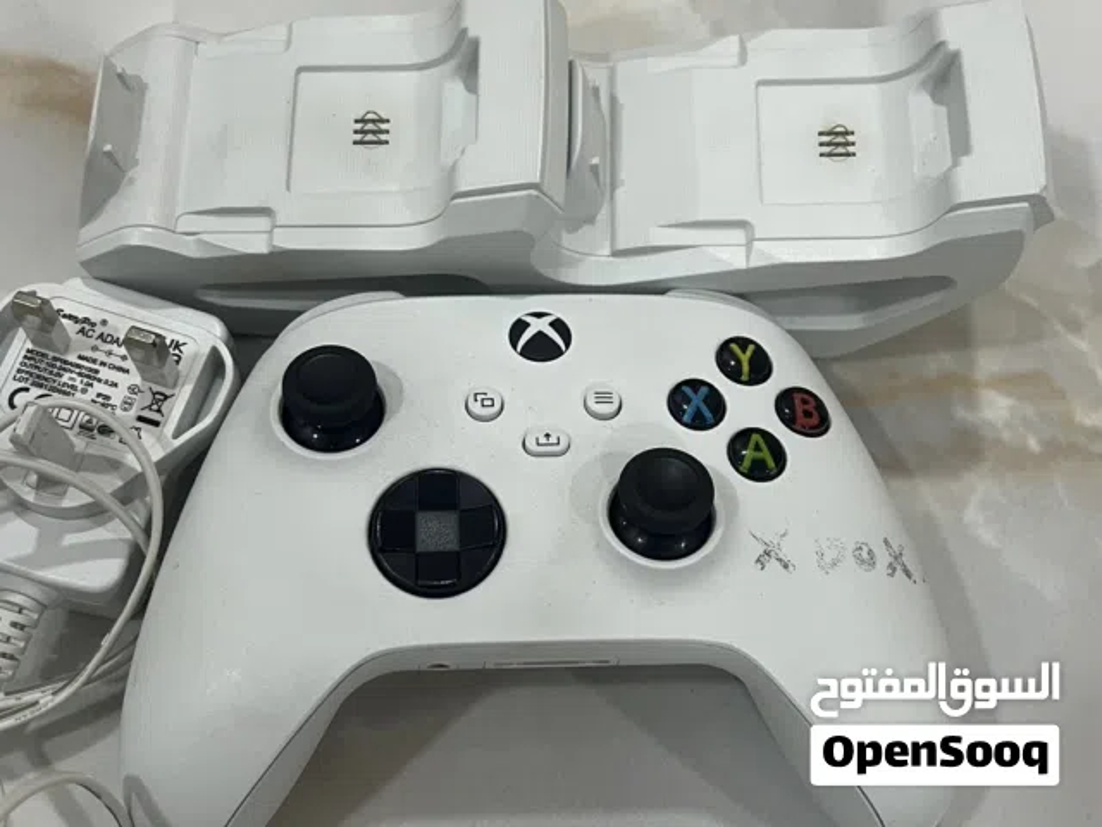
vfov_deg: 53.1
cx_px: 551
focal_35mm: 26
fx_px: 828
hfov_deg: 67.3
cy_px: 414
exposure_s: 1/97
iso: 125
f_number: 1.5
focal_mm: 5.7
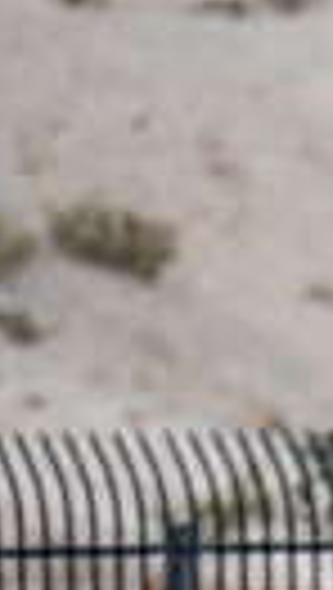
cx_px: 1151
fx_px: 16242
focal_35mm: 1038
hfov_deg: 1.2
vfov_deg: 2.1
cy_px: 773
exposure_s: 1/2500
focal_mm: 200
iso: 160
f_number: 3.2
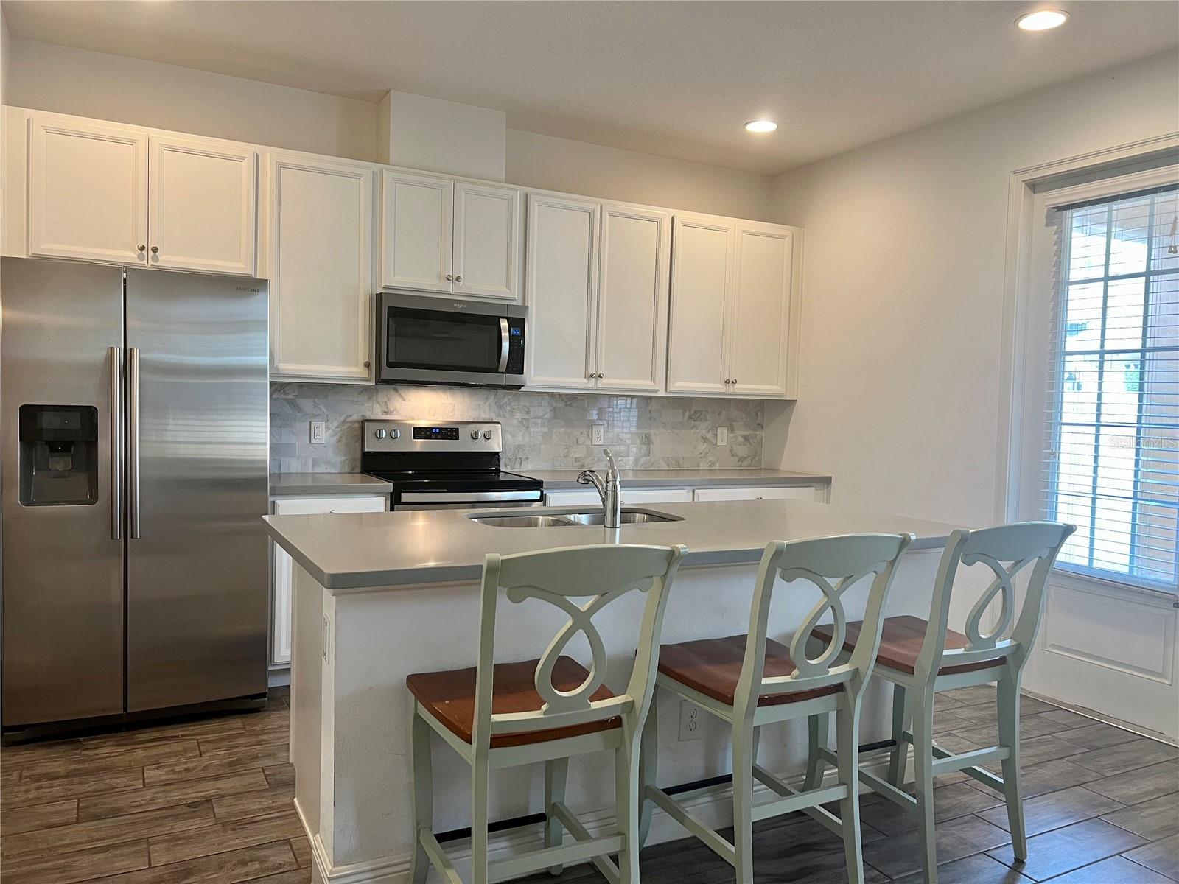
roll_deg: -1.2
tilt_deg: -2.4
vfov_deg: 53.1
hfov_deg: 67.3
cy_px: 442
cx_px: 590
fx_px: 886
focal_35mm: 26
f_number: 1.5
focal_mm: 5.7
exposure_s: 1/60
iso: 80
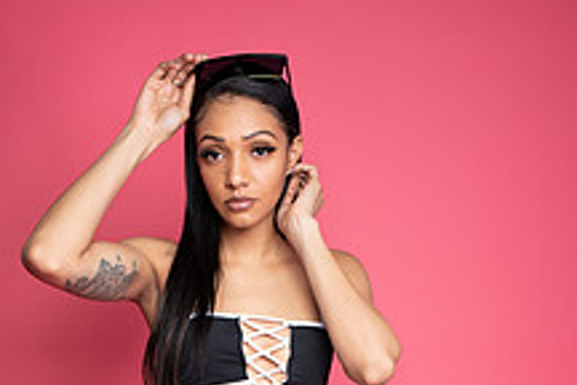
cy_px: 588
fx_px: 1170
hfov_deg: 27.6
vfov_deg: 16.8
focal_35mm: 73
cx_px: 230
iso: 160
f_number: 5.6
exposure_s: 1/200
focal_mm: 35
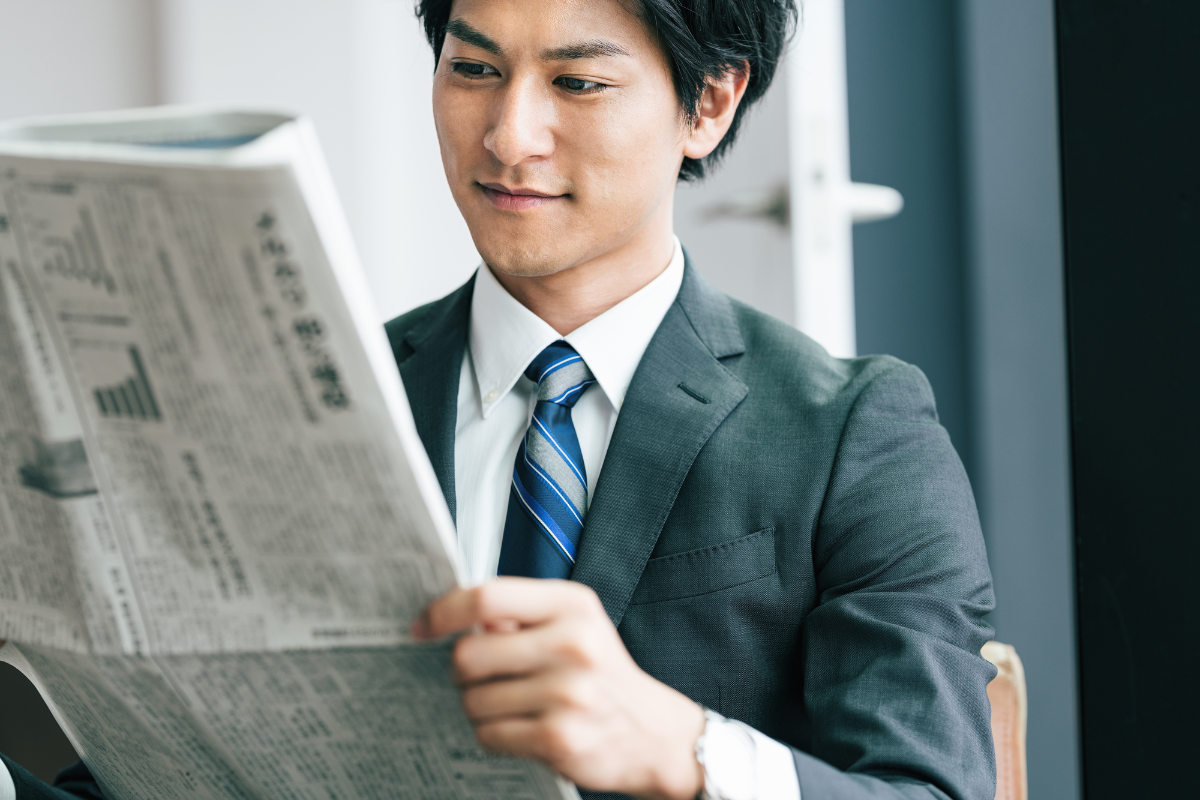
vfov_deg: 13.0
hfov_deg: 19.5
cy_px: 400
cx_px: 600
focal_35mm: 105
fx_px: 3499
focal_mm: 105
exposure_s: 1/200
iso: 250
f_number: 2.8
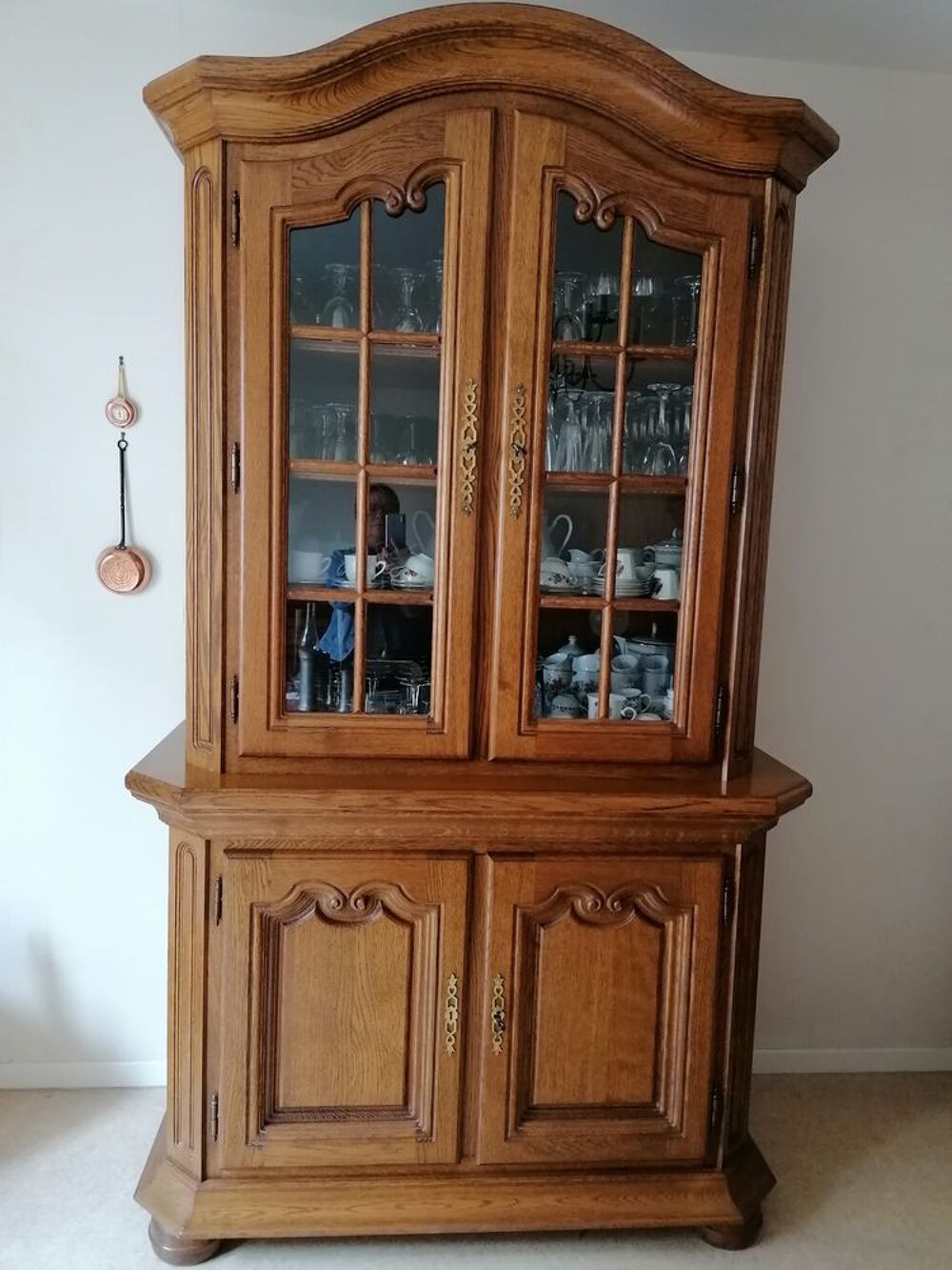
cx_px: 476
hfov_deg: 51.4
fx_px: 990
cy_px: 635
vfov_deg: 65.3
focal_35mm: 27
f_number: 1.8
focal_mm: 4.75
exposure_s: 1/33.3
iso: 400
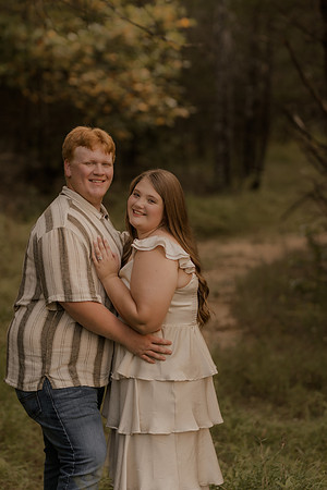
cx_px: 164
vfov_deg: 16.1
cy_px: 245
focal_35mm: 127
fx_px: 1730
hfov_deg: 10.8
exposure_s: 1/125
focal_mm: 85
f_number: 2
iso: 100
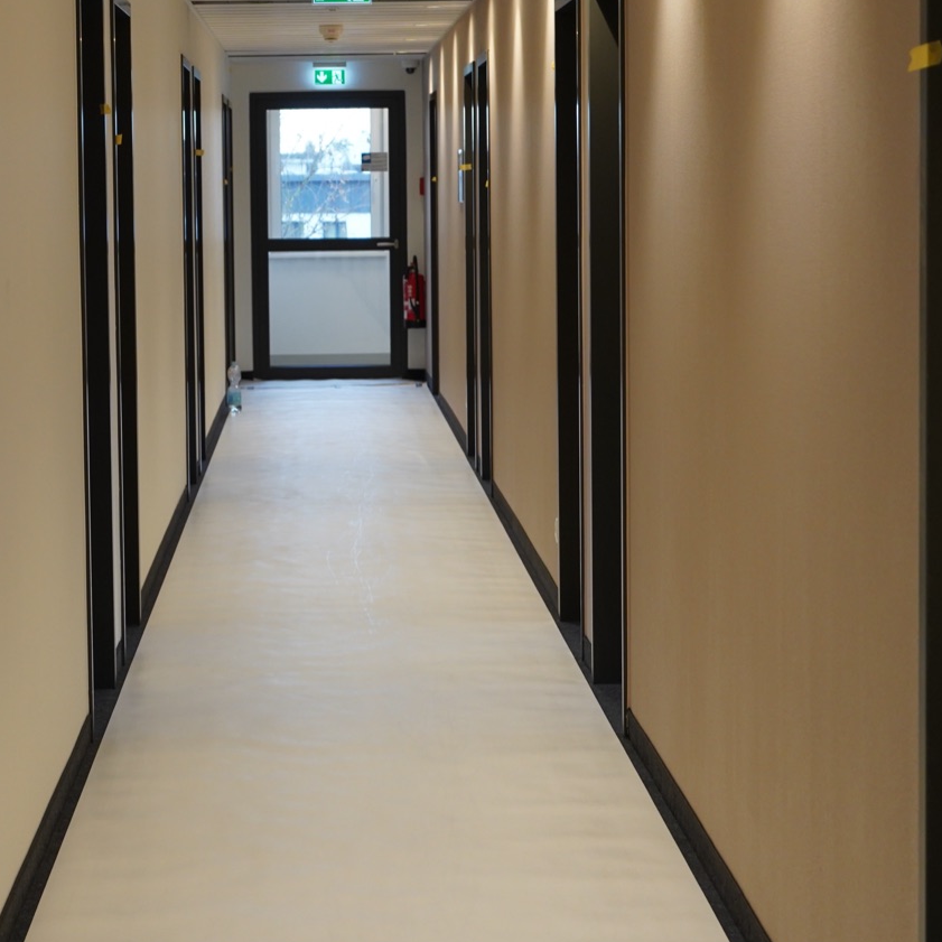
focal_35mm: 97
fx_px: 2986
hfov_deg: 17.8
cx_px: 250
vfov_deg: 17.9
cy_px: 404
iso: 1600
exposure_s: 1/160
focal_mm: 60
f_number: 5.6
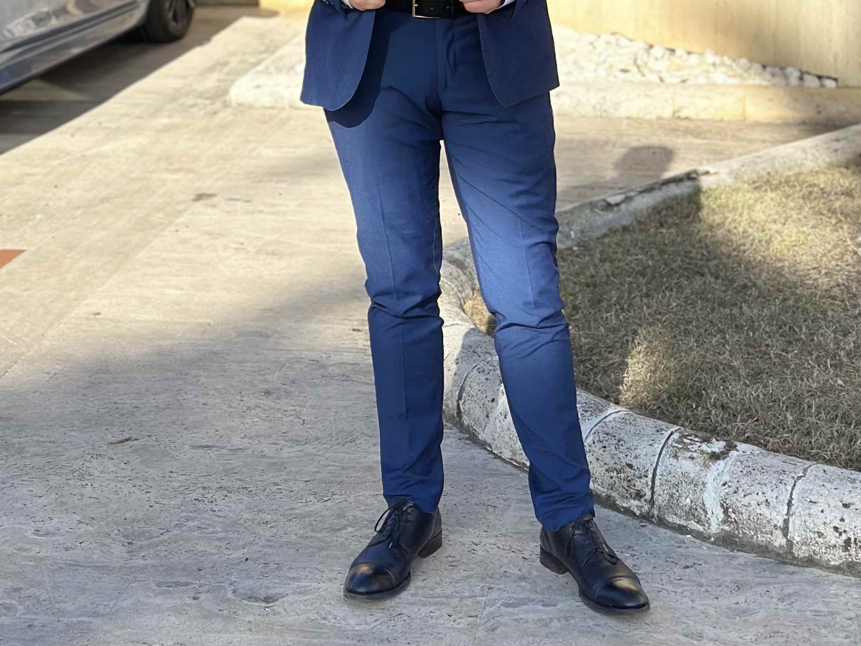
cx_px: 504
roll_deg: -0.4
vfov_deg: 18.0
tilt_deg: -7.6
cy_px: 13
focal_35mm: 80
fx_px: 1990
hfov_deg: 24.4
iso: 100
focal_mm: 6.86
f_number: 1.78
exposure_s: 1/6623
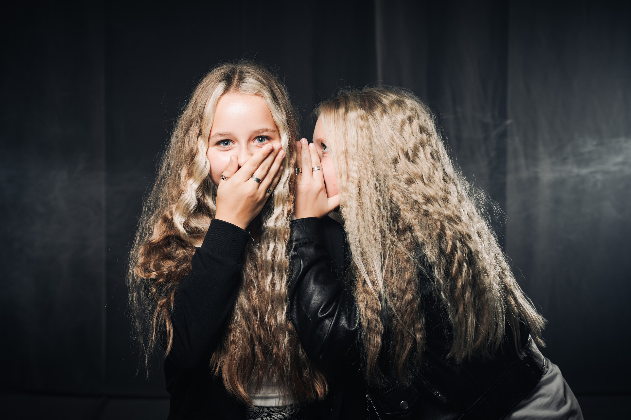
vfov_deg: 31.2
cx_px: 316
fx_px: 754
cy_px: 210
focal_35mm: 43
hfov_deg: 45.4
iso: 400
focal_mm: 43
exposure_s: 1/160
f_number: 4.5
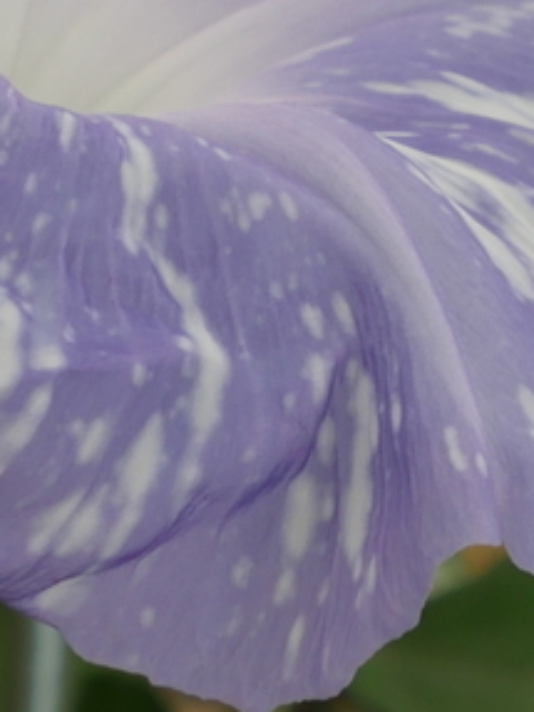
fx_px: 12844
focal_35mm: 624
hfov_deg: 2.4
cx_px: 462
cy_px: 280
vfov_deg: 3.2
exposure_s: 1/125
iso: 200
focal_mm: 56
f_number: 5.8
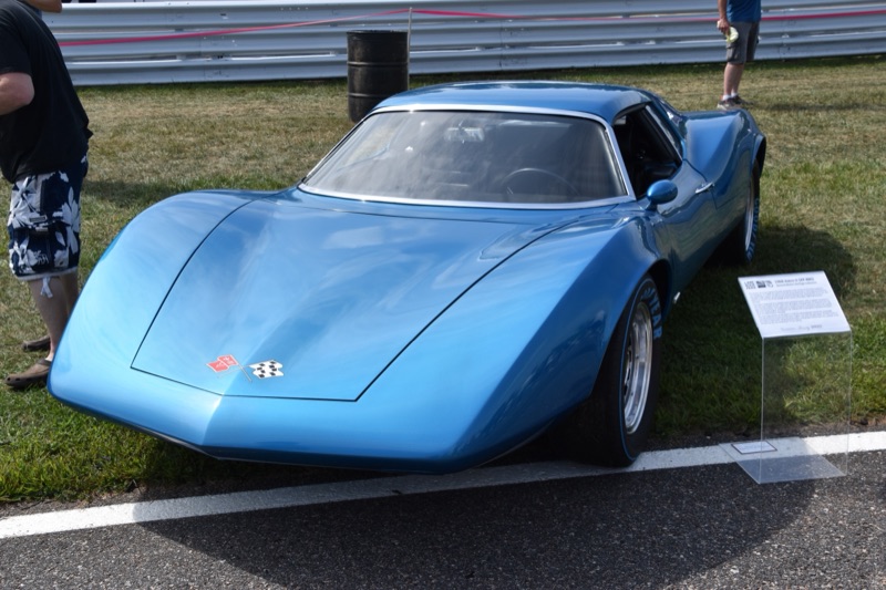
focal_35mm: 42
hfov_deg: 46.4
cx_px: 443
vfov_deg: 31.9
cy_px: 295
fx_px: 1033
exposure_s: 1/400
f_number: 10
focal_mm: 28
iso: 200
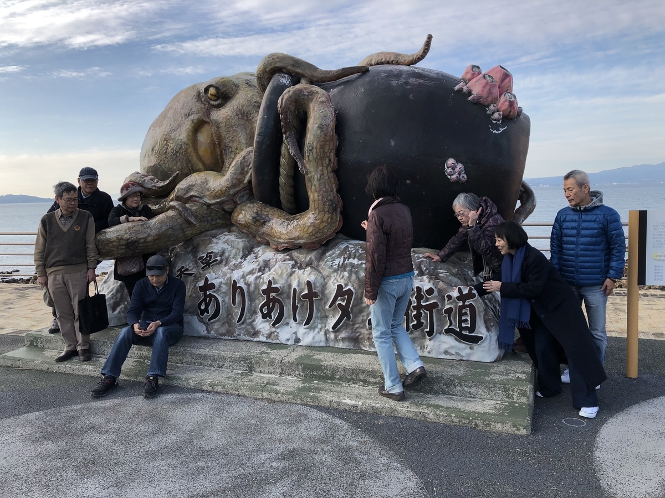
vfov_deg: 49.7
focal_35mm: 28
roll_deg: +1.7
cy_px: 249
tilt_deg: -3.5
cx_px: 332
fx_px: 538
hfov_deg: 63.4
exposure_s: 1/827
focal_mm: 3.99
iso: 20
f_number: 1.8
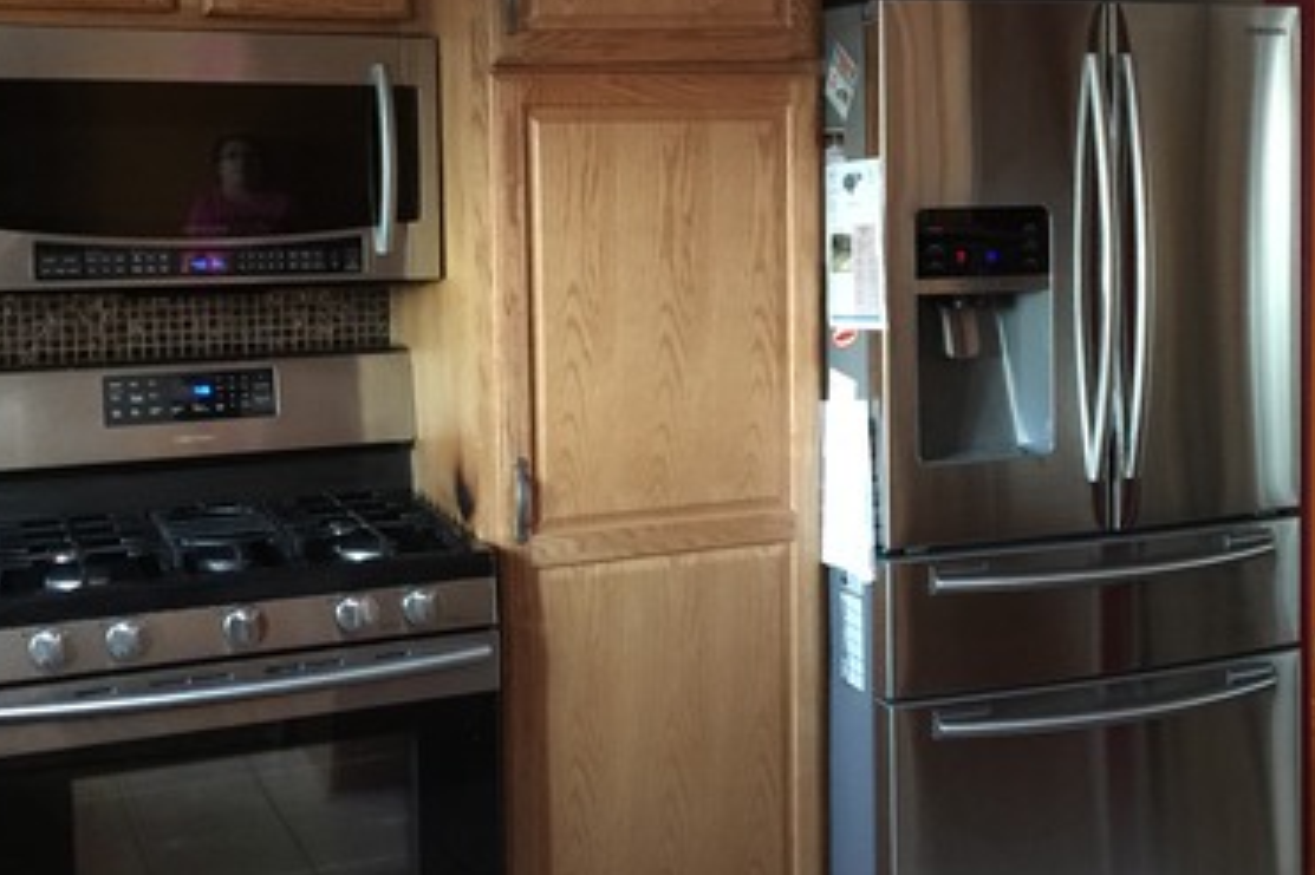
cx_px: 801
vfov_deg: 25.9
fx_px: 1899
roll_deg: +0.9
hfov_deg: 38.0
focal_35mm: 52
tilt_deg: -5.0
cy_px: 315
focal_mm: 4.15
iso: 100
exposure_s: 1/4
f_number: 2.2
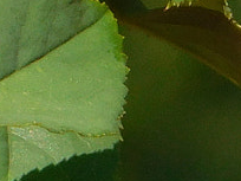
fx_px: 14558
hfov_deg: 0.9
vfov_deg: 0.7
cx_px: -651
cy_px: 54
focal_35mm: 2091
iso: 125
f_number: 5.7
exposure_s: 1/500
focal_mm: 47.2
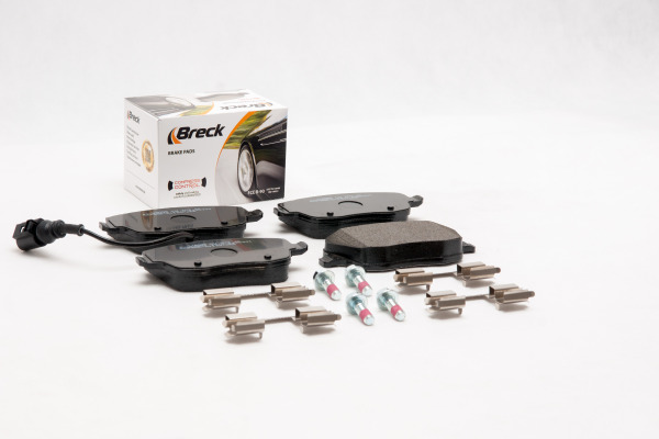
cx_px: 330
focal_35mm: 90
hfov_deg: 22.6
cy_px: 220
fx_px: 1647
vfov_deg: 15.2
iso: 100
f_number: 11
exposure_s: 1/200
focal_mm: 60
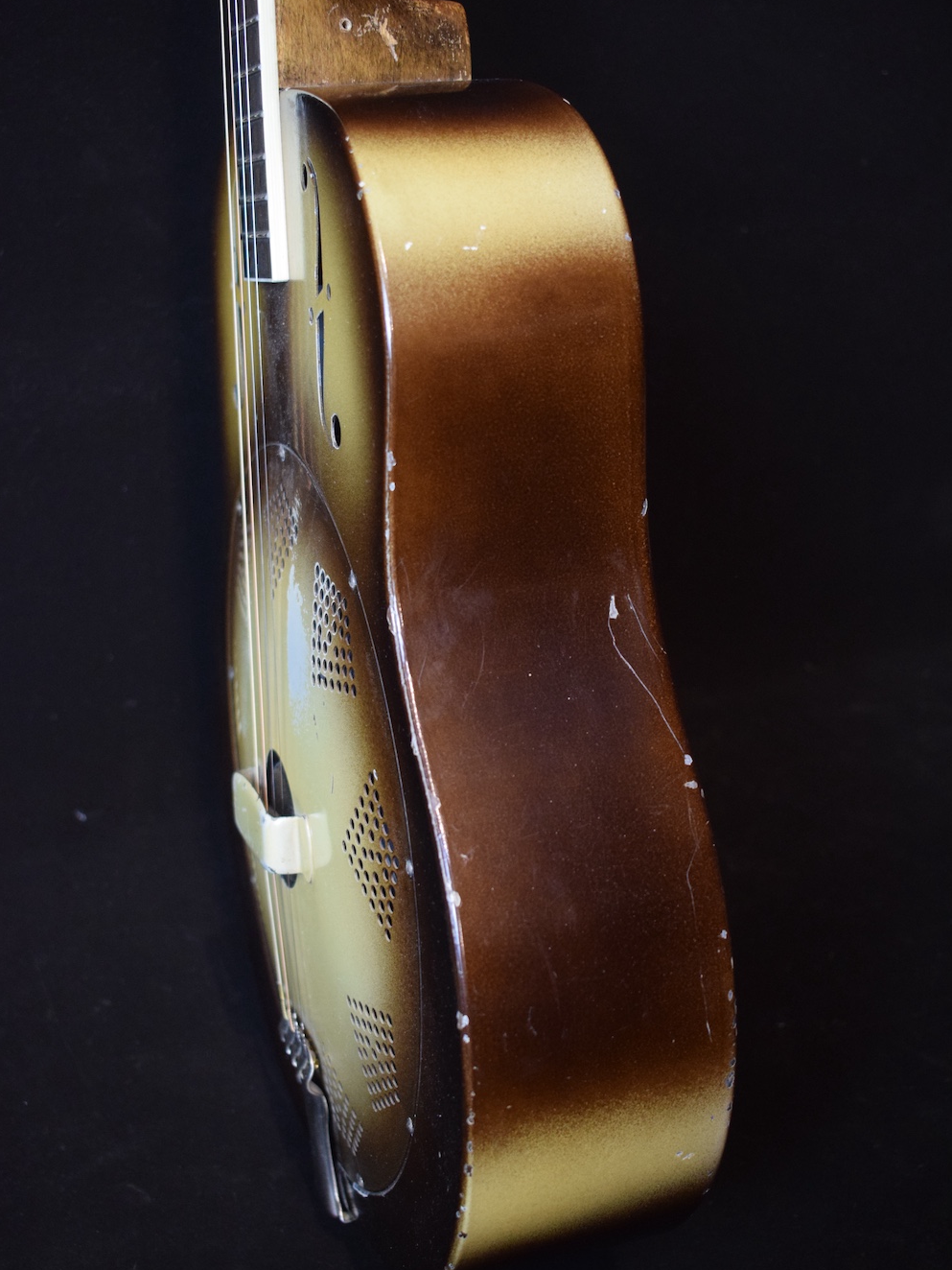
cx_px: 476
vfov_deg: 38.9
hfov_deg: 29.7
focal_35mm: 49
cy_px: 628
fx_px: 1797
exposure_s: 1/30
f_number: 4.2
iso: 2000
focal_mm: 30
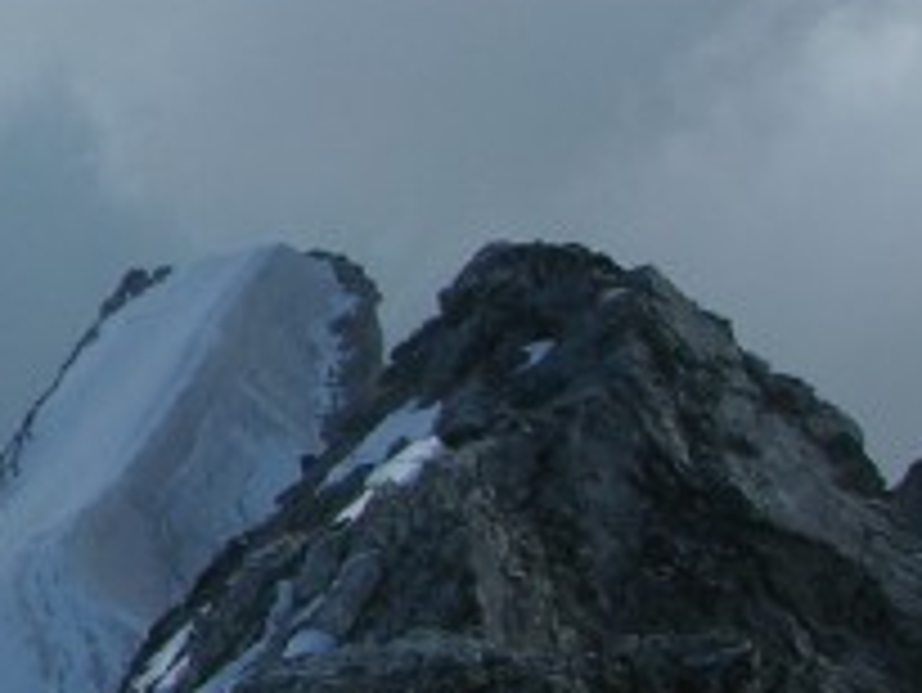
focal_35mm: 175
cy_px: 220
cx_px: -765
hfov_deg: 10.6
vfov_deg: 8.5
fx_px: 4664
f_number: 7.1
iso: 50
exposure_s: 1/323
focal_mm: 8.9
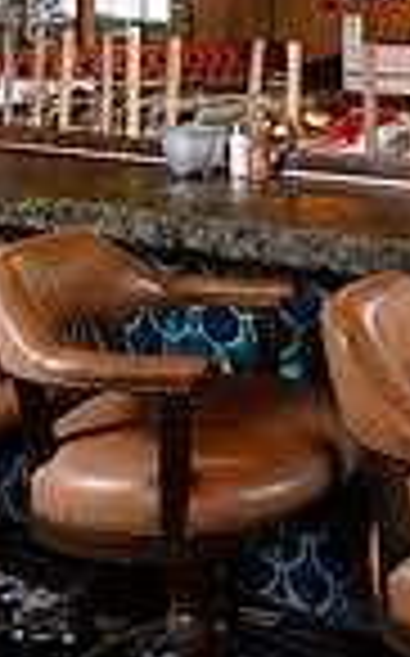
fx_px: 1236
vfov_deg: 28.6
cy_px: 61
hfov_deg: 16.5
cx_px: 680
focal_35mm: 69
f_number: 9
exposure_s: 1/5
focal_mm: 17
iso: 200
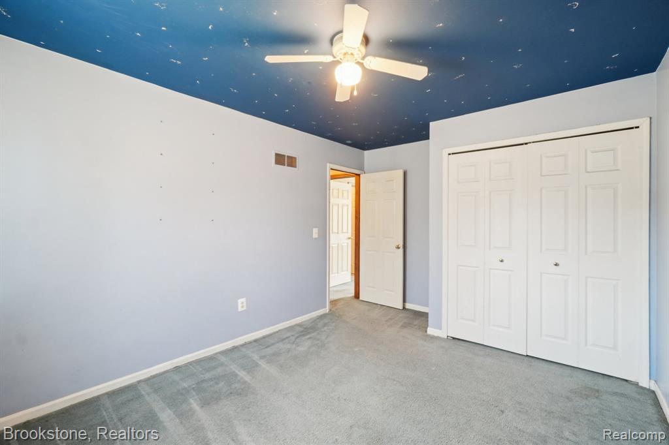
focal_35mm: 15
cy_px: 222
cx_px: 334
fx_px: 279
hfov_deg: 100.4
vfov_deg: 77.3
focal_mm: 10
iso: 400
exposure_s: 1/4
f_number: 8
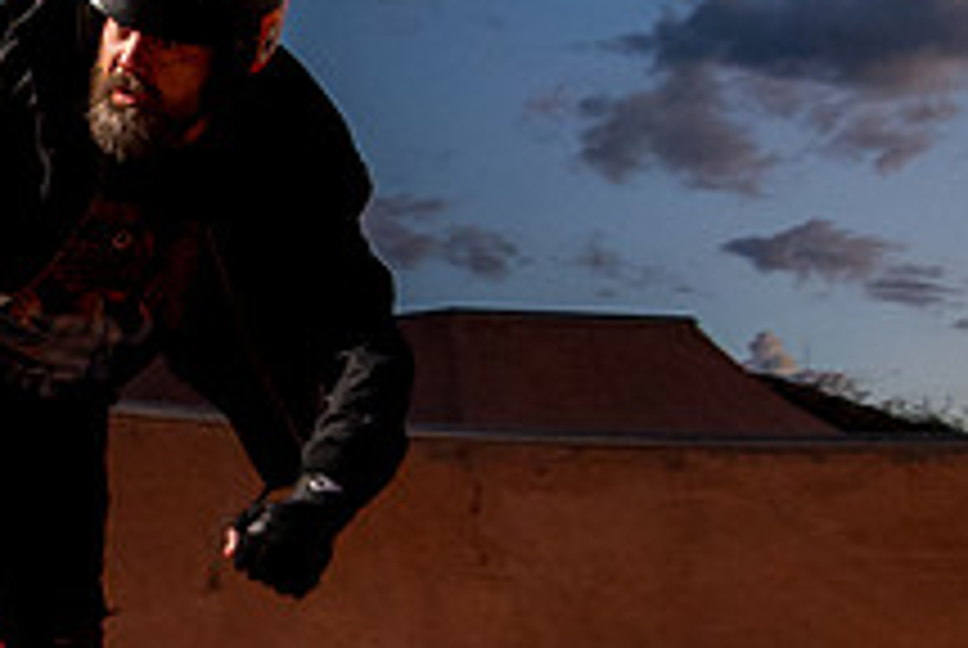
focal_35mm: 94
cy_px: 420
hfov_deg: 20.9
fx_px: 2531
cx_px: 6
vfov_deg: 14.6
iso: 5000
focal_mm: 24
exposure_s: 1/250
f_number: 4
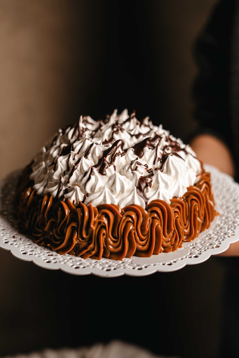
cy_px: 179
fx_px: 498
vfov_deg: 39.6
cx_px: 120
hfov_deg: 27.0
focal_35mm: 50
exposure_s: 1/200
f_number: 2.5
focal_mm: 50
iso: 100
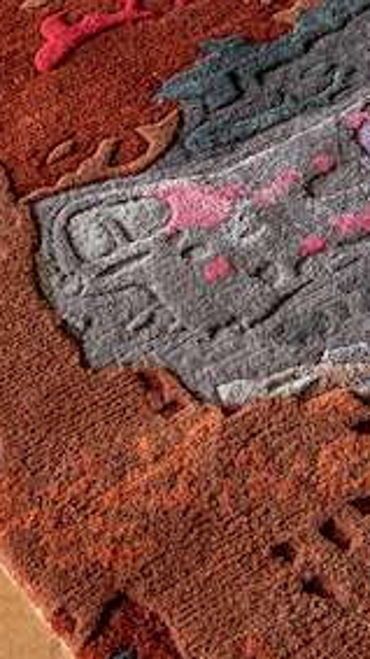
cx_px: 428
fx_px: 2095
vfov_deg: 17.6
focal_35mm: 120
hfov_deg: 10.0
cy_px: 77
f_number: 11
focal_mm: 36
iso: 160
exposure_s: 2
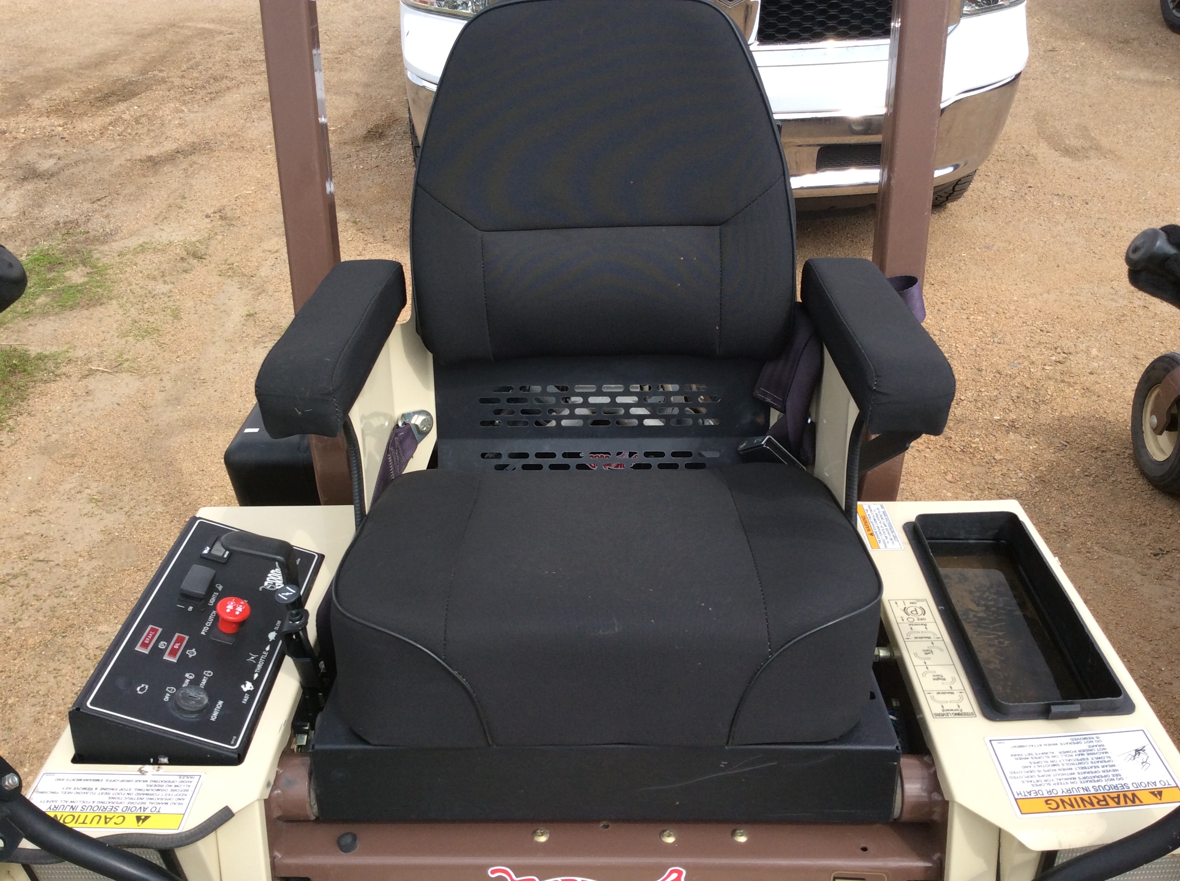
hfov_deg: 56.9
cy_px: 440
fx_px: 1089
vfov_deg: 44.1
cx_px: 590
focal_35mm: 32
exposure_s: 1/590
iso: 32
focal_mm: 3.3
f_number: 2.4
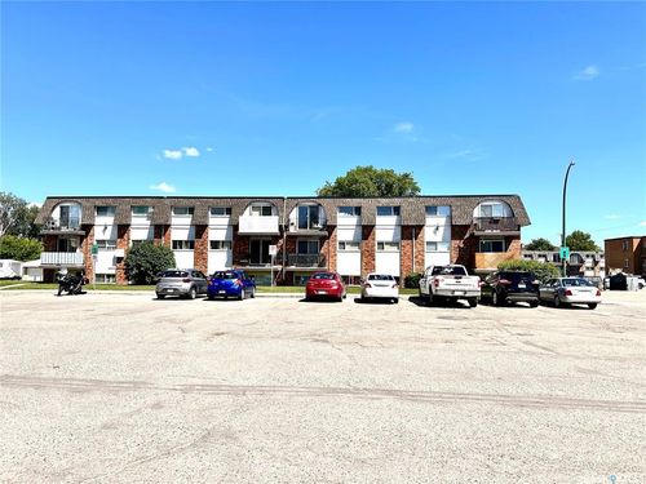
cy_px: 242
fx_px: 448
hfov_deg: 71.6
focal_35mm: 24
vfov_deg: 56.8
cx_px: 323
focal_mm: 6.86
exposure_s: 1/5848
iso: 80
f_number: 1.78
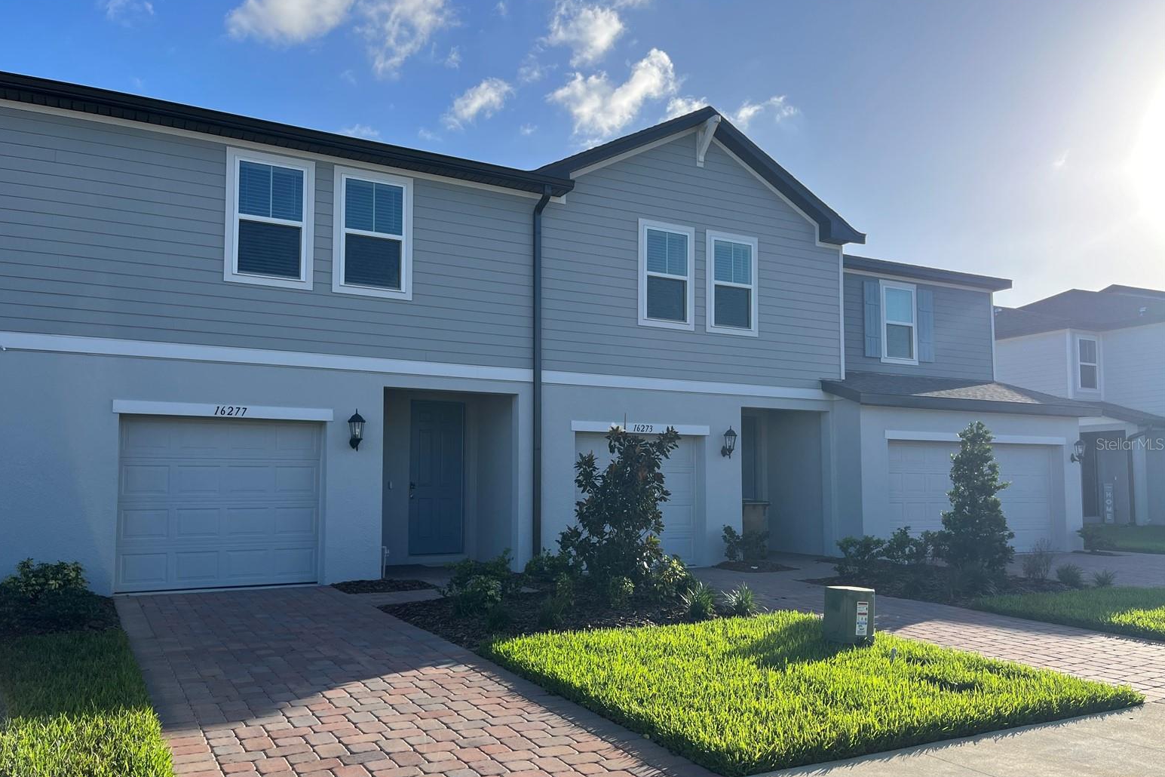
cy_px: 444
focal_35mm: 28
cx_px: 564
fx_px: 906
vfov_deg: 46.3
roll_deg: +0.6
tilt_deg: +4.4
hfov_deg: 65.5
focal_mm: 5.1
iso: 50
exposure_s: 1/2179
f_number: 1.6
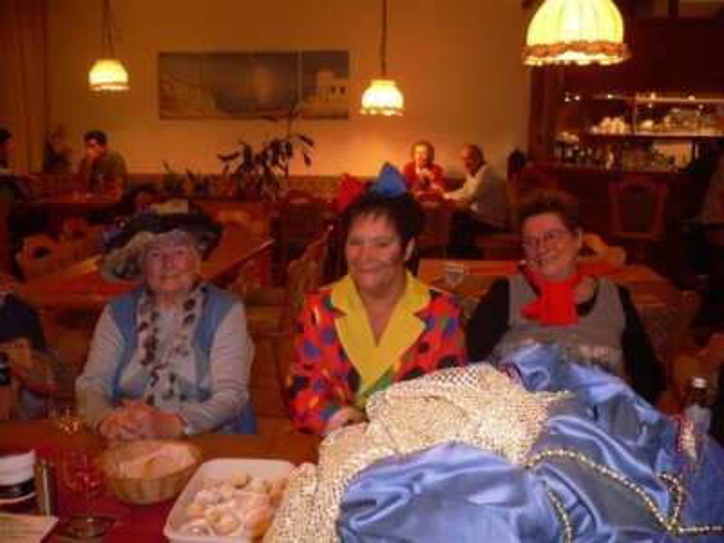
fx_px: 732
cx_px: 362
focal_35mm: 35
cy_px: 272
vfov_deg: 40.7
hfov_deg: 52.6
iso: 100
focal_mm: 5.8
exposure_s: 1/8
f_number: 2.8
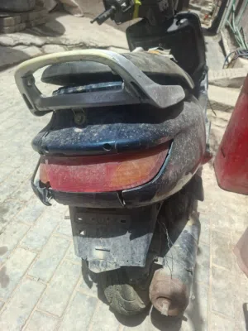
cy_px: 166
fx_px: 220
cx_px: 124
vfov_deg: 73.9
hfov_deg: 58.9
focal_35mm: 23
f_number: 1.8
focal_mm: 5.54
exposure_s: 1/973
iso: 50
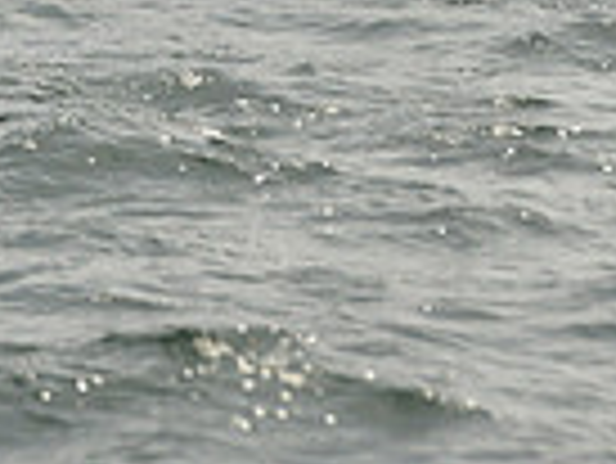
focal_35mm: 712
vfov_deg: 2.1
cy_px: -806
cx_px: 128
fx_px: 12681
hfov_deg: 2.8
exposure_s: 1/1600
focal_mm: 175
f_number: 10
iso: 400
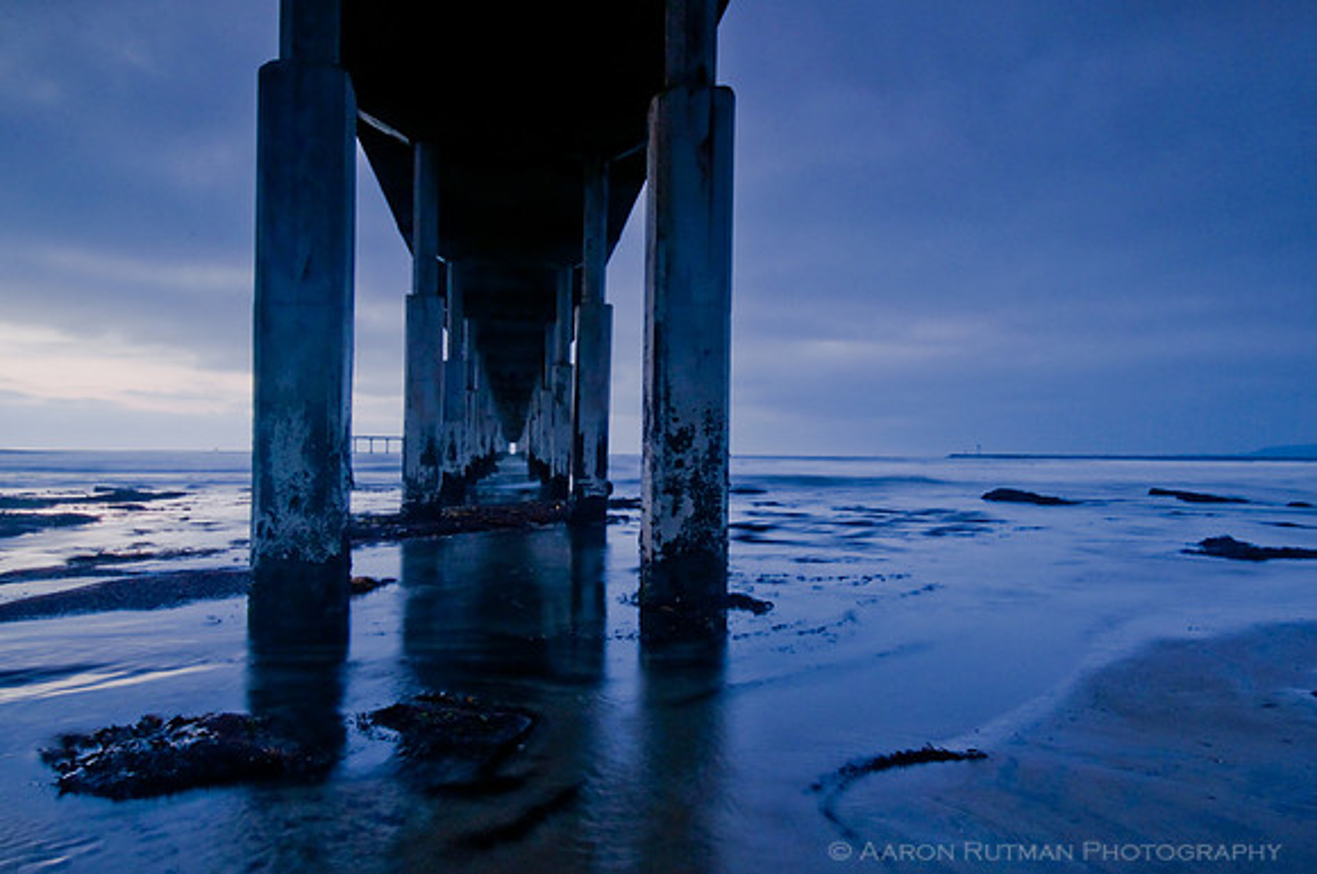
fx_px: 877
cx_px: 658
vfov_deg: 53.0
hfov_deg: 73.8
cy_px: 437
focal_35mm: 24
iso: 200
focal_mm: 16
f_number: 22
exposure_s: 3
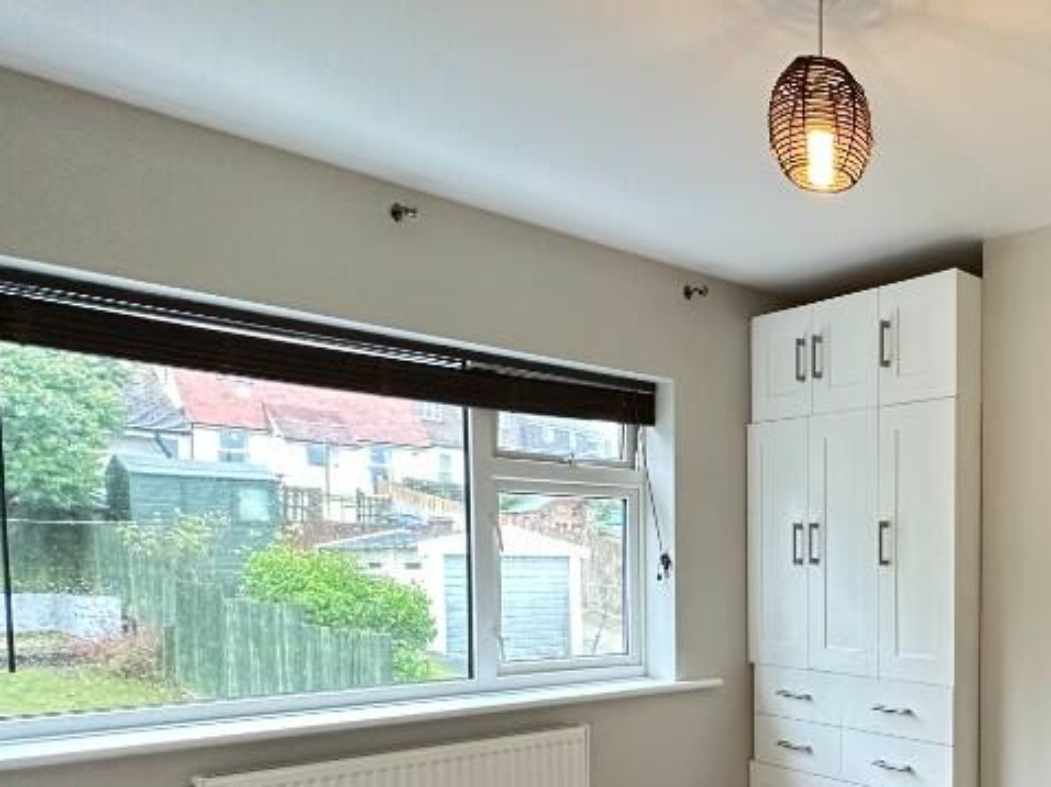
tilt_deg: -3.7
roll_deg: +0.3
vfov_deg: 44.8
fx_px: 910
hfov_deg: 50.0
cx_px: 1025
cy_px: 613
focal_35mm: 30
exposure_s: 1/100
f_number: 2.2
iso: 320
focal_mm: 2.22
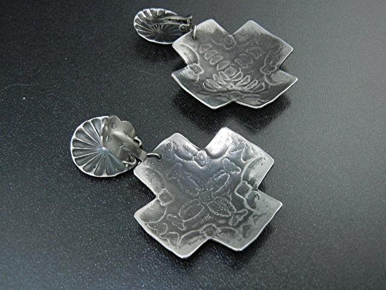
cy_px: 145
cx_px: 193
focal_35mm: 45
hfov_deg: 42.1
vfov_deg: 32.2
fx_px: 502
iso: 748
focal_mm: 8.1
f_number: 7.6
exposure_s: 1/30
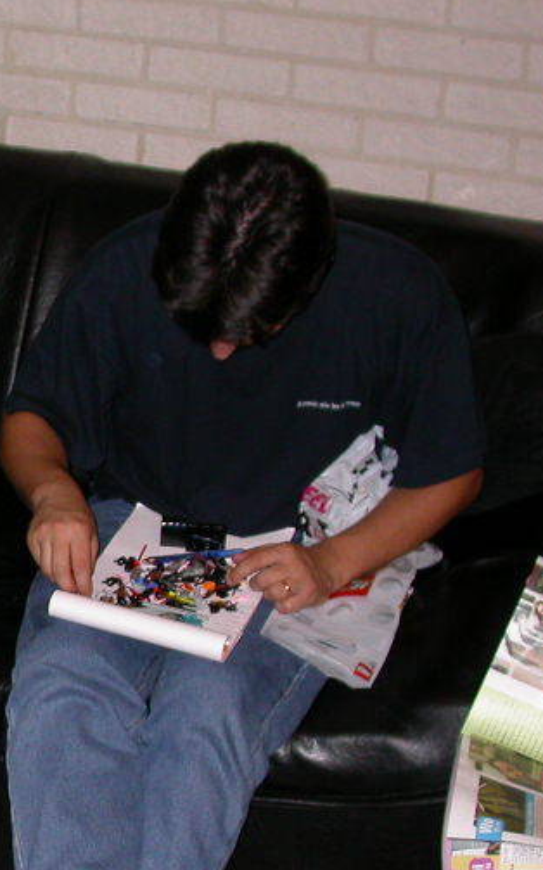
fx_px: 1943
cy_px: 581
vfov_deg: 25.1
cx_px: -233
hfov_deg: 14.9
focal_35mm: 82
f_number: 2.6
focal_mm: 7.85
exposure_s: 1/60
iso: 100
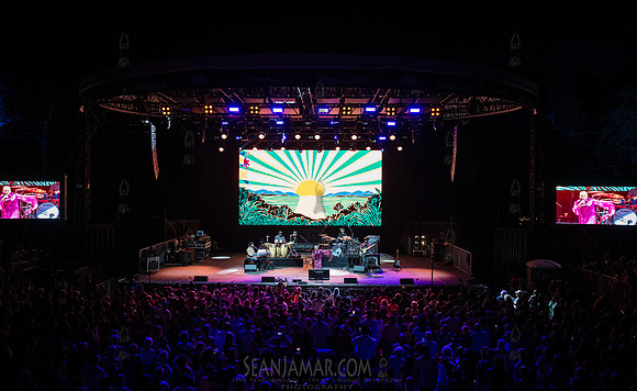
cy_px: 194
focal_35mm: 35
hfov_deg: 55.3
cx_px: 317
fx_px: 608
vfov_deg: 35.7
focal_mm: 34
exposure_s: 1/320
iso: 4000
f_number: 4.5
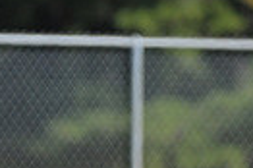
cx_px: 31
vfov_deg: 0.7
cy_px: 364
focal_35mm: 1991
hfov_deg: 1.0
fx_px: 13975
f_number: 4
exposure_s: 1/4000
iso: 640
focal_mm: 300
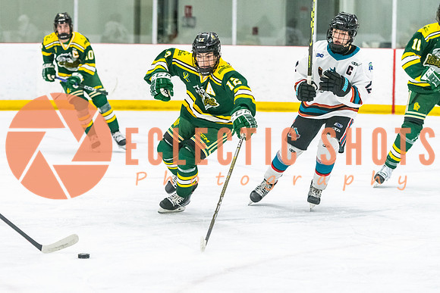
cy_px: 146
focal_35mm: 148
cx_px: 179
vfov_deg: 9.3
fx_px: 1808
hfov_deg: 13.9
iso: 4000
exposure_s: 1/800
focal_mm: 110
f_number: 2.8
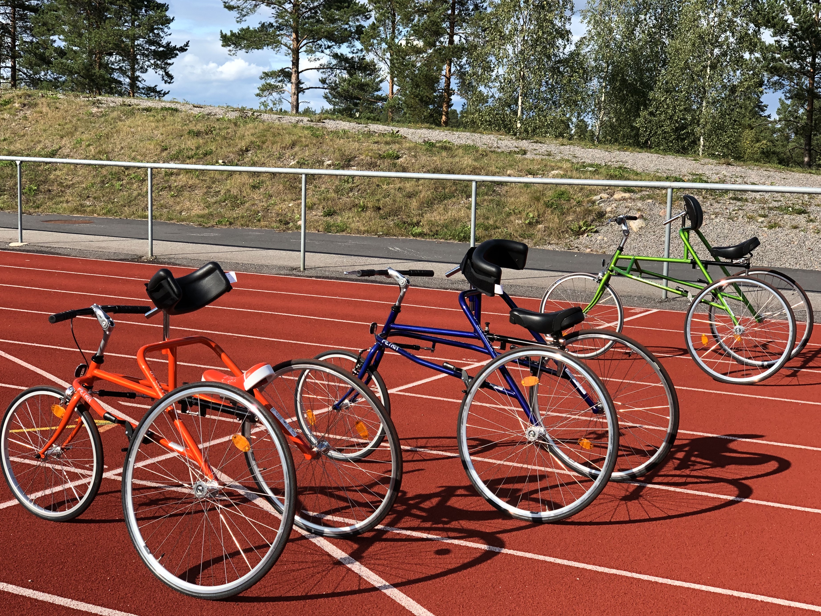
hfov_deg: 33.8
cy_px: 316
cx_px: 378
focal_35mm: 57
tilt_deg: -8.2
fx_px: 1352
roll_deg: -1.7
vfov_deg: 25.7
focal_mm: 6
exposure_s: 1/695
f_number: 2.4
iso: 16
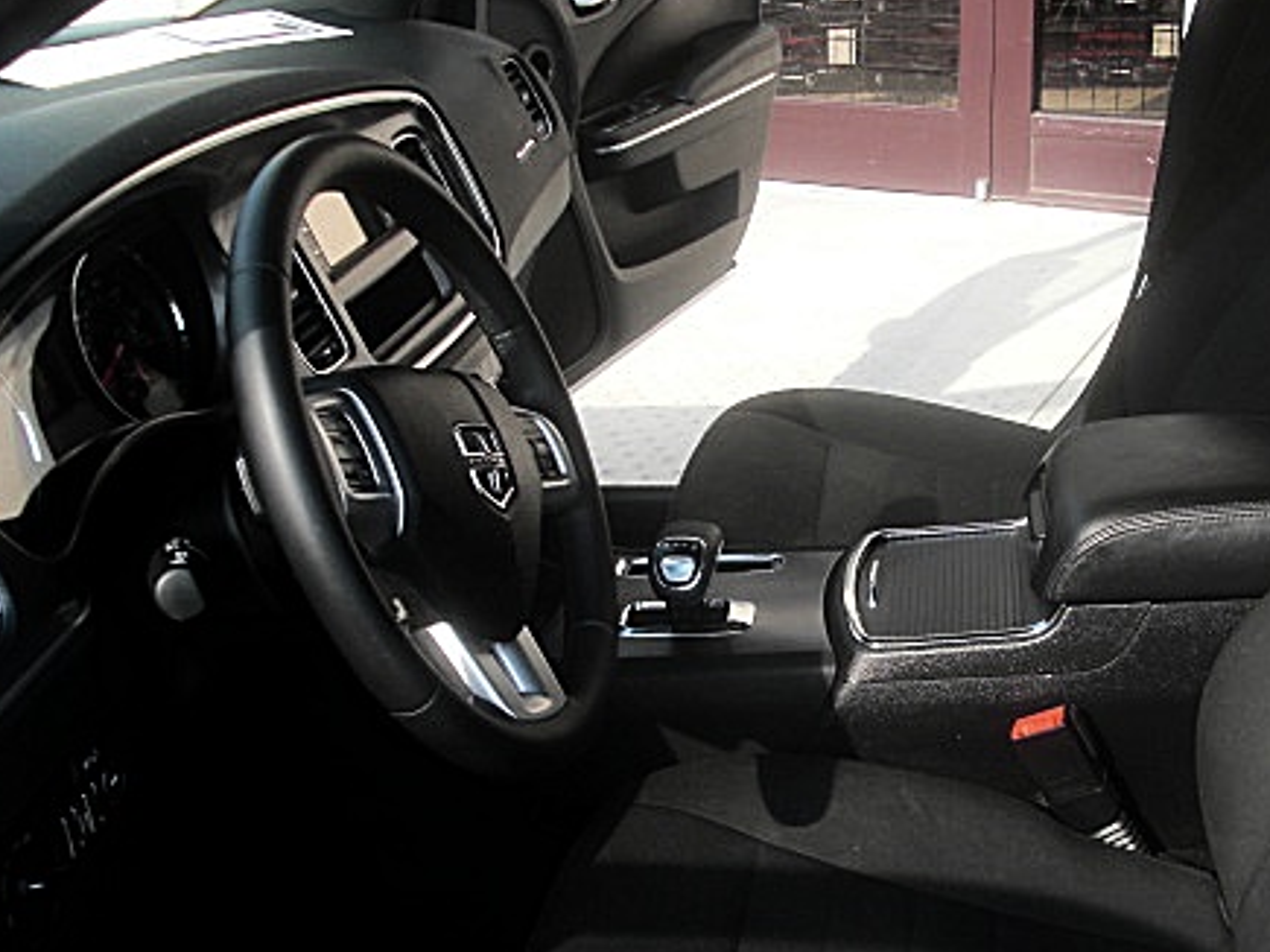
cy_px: 587
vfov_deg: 27.4
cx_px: 797
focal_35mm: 53
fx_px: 1944
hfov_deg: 36.0
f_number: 2.8
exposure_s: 1/200
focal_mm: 6.3
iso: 50
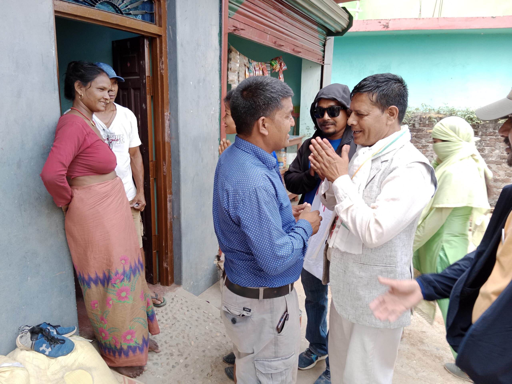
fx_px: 385
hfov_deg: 67.3
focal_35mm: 26
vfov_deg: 53.1
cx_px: 256
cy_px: 192
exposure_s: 1/100
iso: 150
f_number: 1.8
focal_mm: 3.96
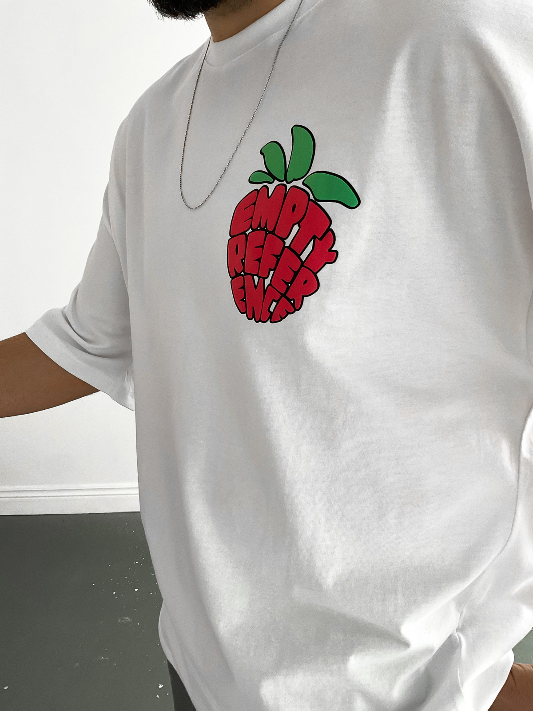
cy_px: 356
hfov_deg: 48.2
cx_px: 266
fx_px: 595
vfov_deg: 61.7
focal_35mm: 29
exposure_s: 1/60
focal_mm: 3
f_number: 1.8
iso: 100
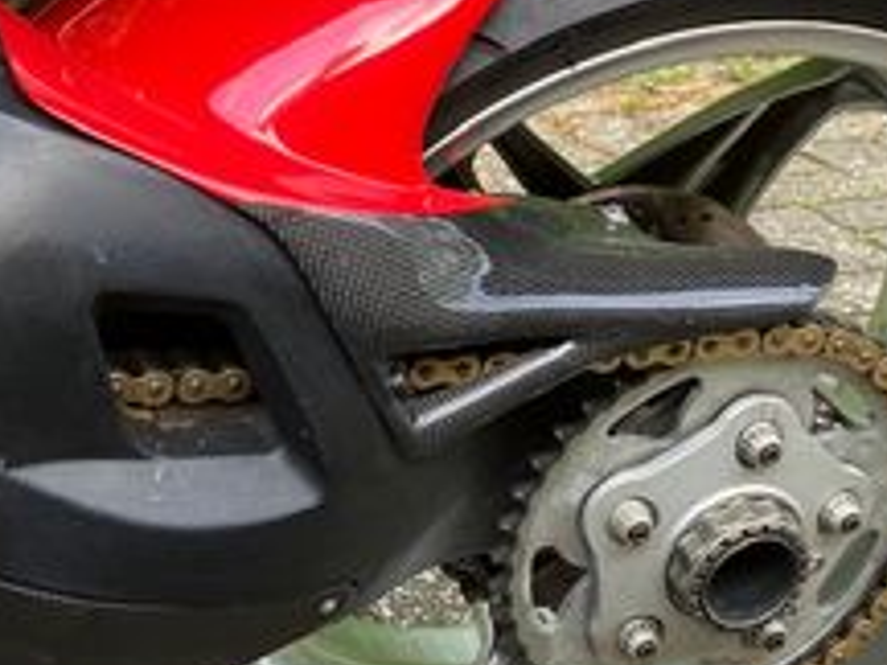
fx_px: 2127
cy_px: -131
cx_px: 292
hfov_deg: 23.4
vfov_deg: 17.0
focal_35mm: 83
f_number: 1.8
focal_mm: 3.99
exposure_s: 1/121
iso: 40
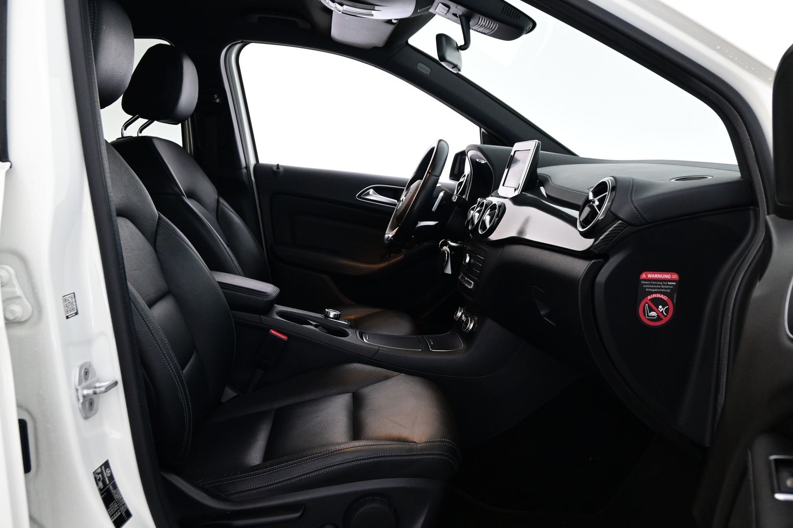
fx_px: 677
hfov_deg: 60.7
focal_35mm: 31
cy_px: 264
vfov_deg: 42.6
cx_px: 396
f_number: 5
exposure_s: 1/30
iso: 2000
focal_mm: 20.5
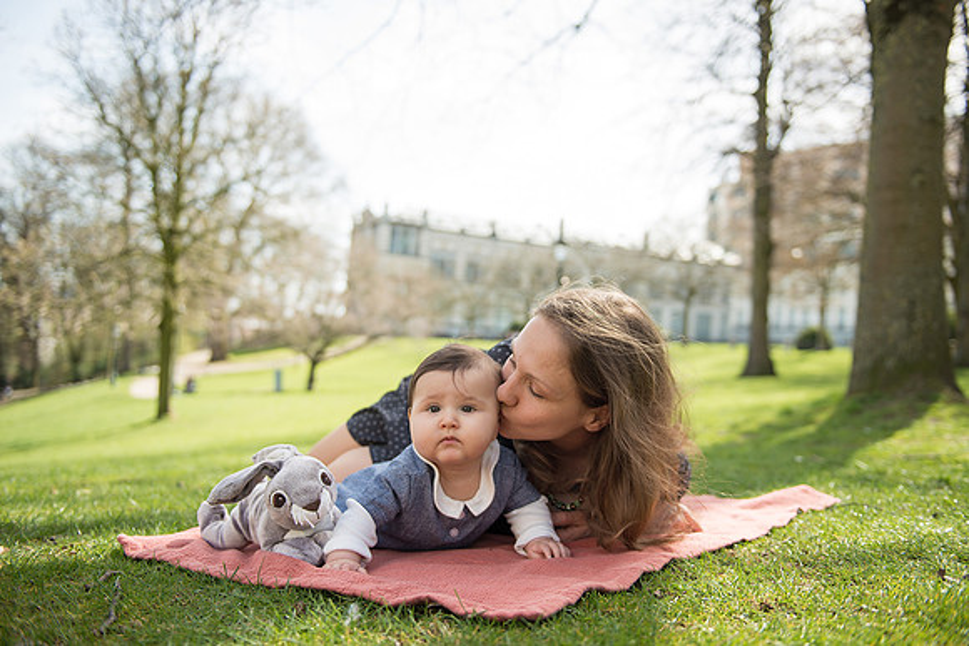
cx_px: 484
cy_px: 323
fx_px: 861
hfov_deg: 58.7
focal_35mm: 32
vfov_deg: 41.1
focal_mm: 32
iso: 100
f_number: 2.8
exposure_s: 1/500
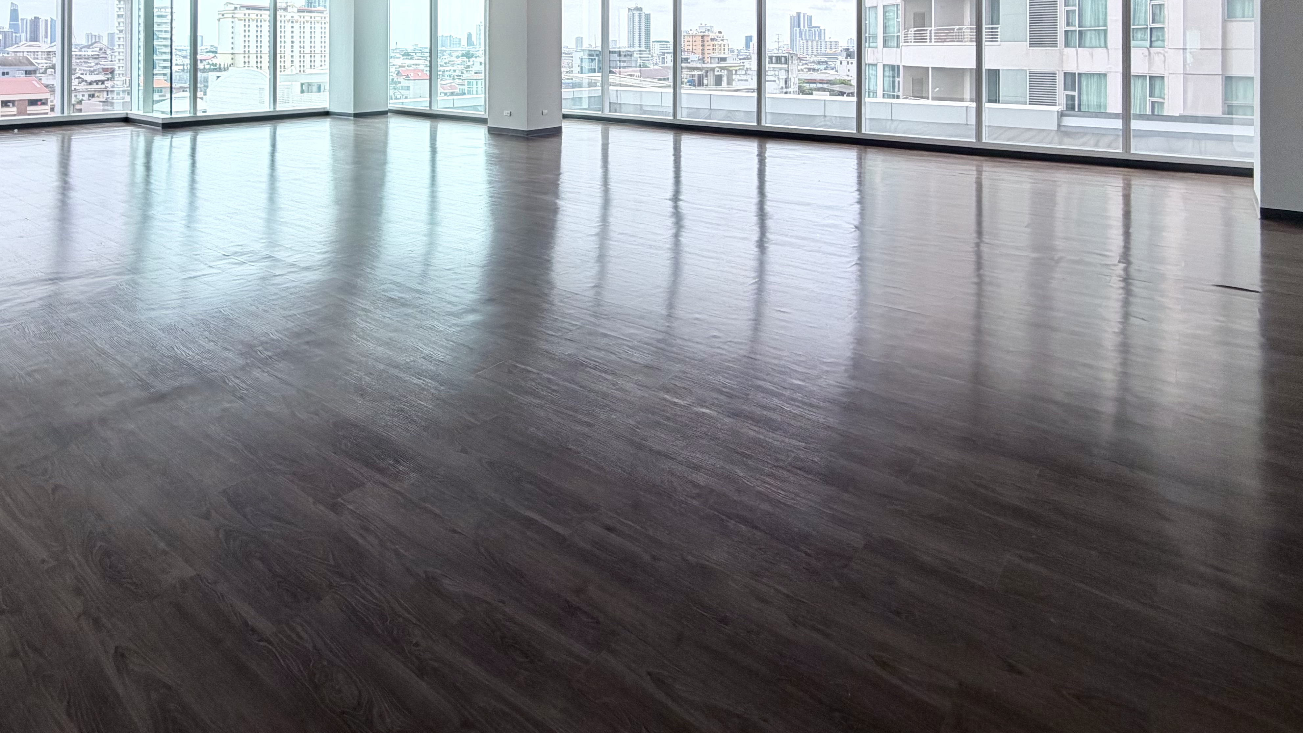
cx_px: 550
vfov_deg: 45.5
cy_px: 44
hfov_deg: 80.6
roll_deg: +0.4
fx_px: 760
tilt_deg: +0.7
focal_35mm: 22
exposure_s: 1/121
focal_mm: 2.22
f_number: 2.2
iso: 50
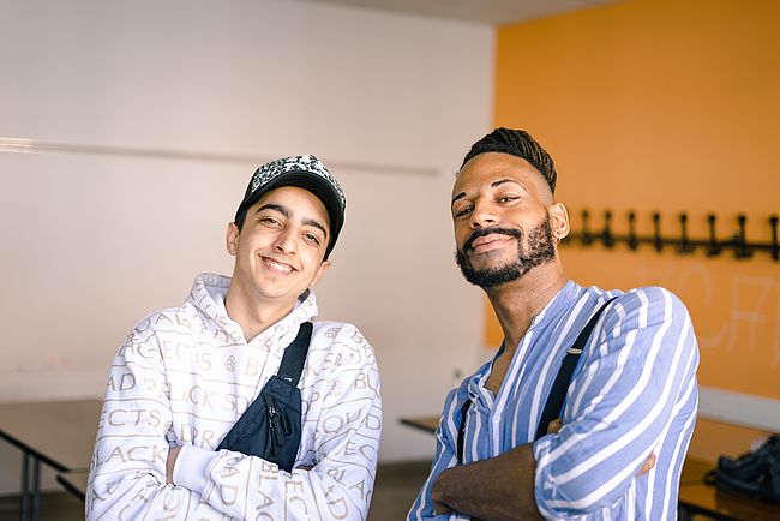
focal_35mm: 50
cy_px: 260
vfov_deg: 27.0
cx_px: 390
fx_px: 1084
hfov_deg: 39.6
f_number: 1.8
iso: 320
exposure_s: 1/125
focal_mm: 50
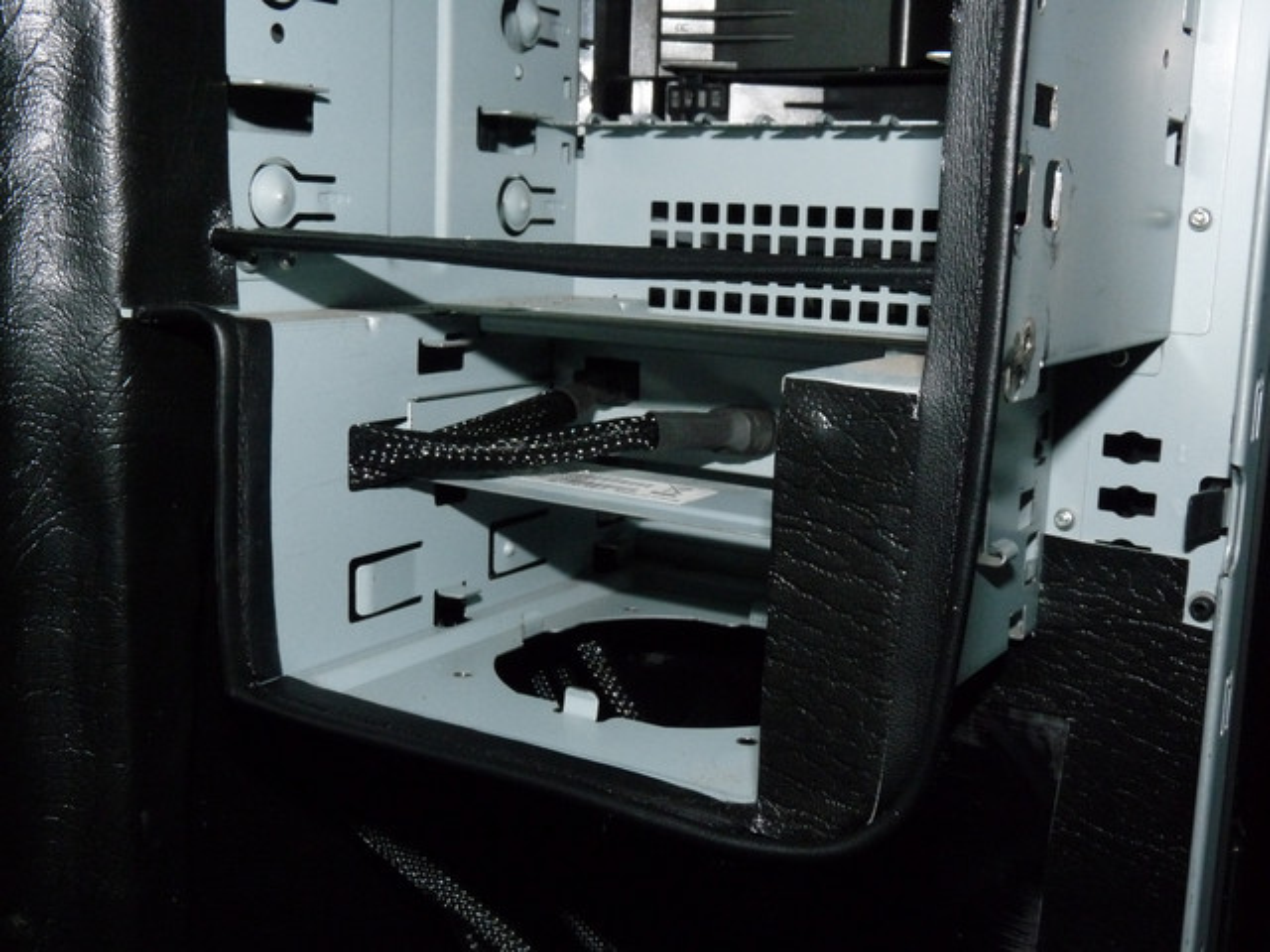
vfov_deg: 34.3
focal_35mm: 42
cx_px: 635
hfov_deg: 44.8
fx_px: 1541
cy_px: 476
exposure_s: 1/1000
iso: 400
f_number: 7.1
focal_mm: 7.4
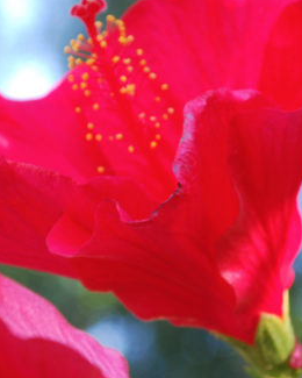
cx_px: 128
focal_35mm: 244
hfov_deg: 6.3
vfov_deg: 7.9
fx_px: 2731
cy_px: 210
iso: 400
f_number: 5.6
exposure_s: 1/40
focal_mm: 55
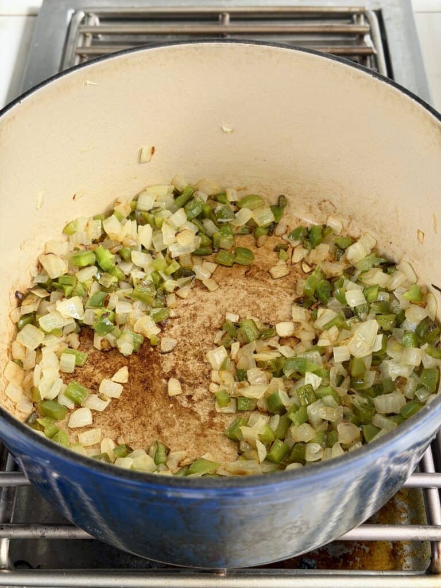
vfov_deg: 39.7
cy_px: 294
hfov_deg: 30.3
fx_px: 815
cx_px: 220
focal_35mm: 48
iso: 64
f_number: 1.78
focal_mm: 6.76
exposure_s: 1/596
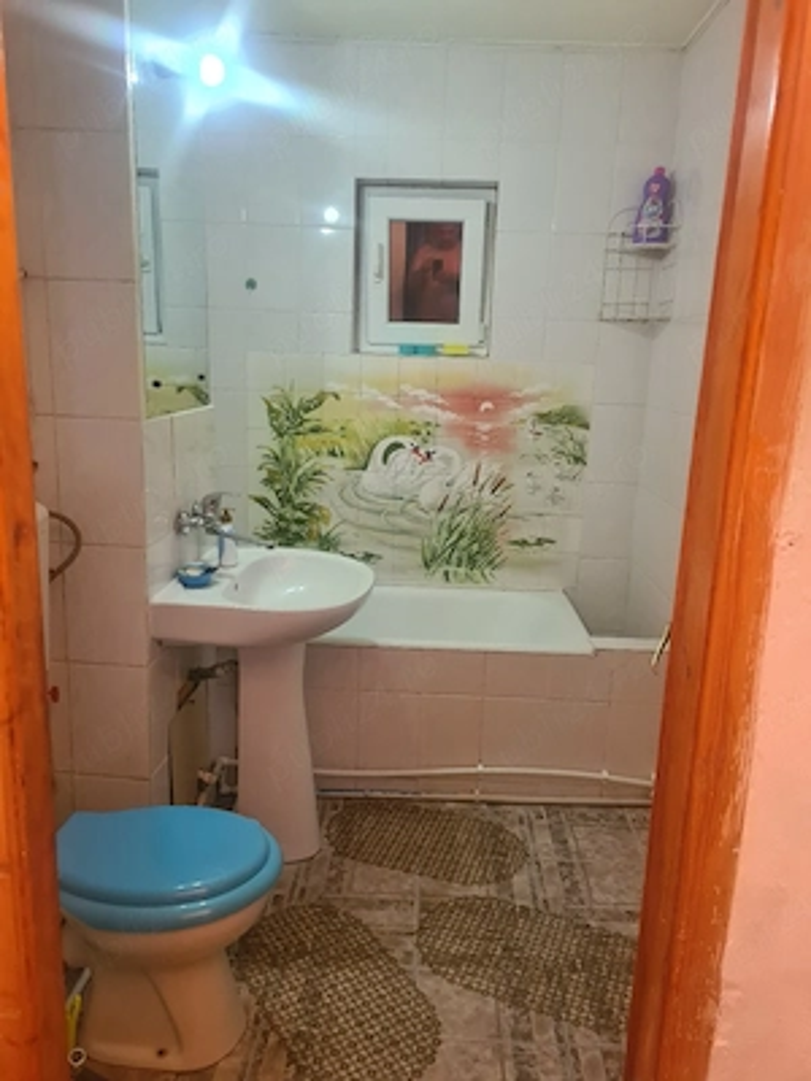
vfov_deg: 67.3
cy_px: 540
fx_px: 812
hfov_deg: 53.1
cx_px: 406
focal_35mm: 26
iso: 400
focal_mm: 5.4
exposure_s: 1/50
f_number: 1.8
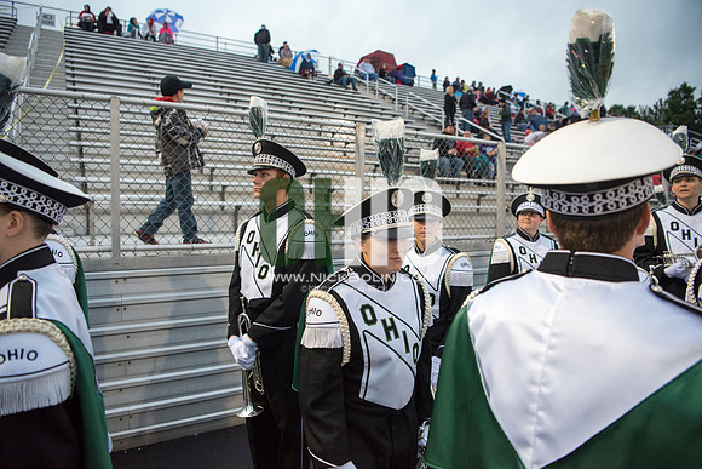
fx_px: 468
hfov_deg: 73.7
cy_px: 234
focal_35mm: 24
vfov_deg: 53.2
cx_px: 351
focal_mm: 24
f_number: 3.2
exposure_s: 1/800
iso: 2000
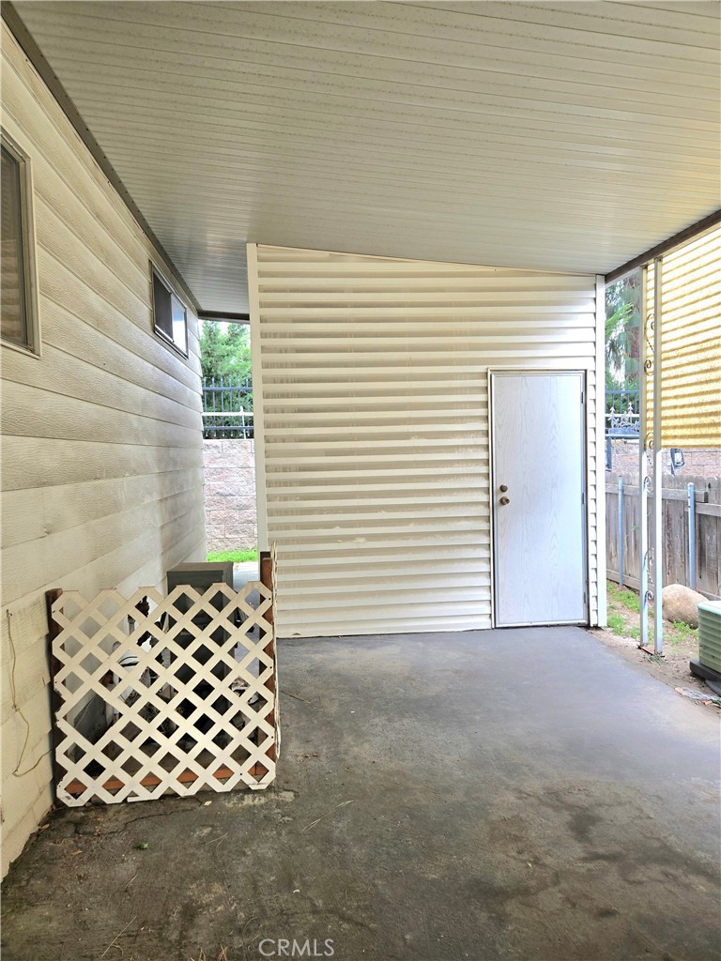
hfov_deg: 58.9
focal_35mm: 23
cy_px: 480
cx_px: 360
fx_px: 639
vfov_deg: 73.9
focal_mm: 5.4
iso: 80
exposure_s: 1/182
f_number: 1.8
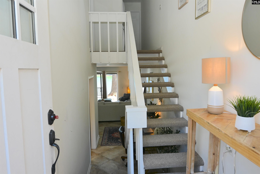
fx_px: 173
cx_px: 130
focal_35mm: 24
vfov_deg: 53.1
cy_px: 87
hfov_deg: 73.7
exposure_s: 1/250
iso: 360
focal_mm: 16
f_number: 4
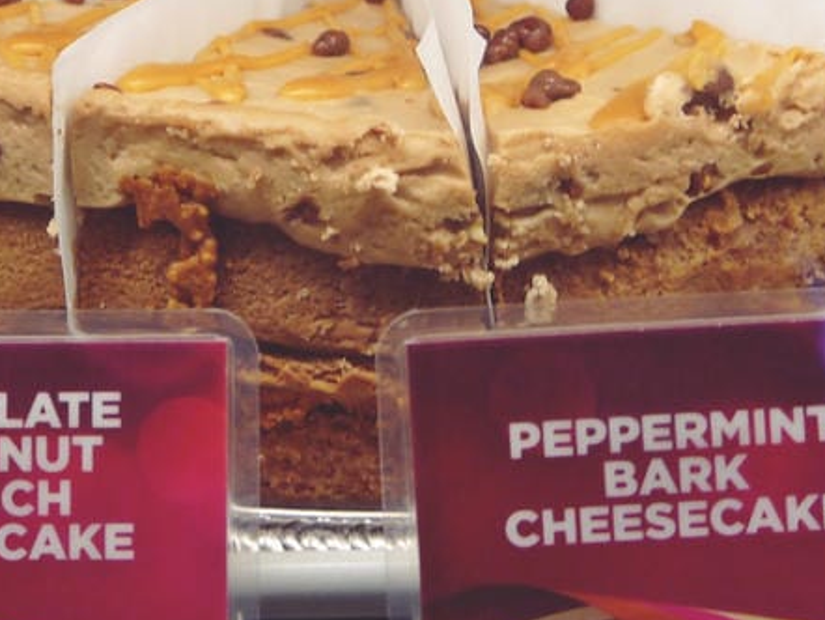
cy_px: 73
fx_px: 1812
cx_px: 271
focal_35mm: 76
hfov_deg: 25.5
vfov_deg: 19.1
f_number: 3.5
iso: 160
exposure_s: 1/80
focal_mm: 14
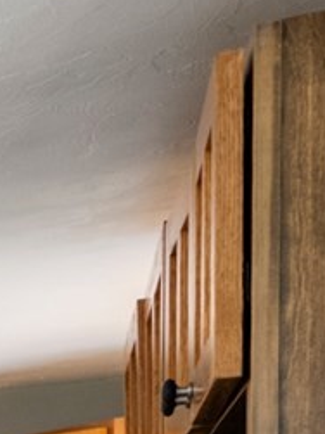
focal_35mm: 110
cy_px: 745
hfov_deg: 6.7
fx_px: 1378
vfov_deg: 15.7
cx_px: -1229
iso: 500
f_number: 8
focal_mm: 14
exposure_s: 1/3
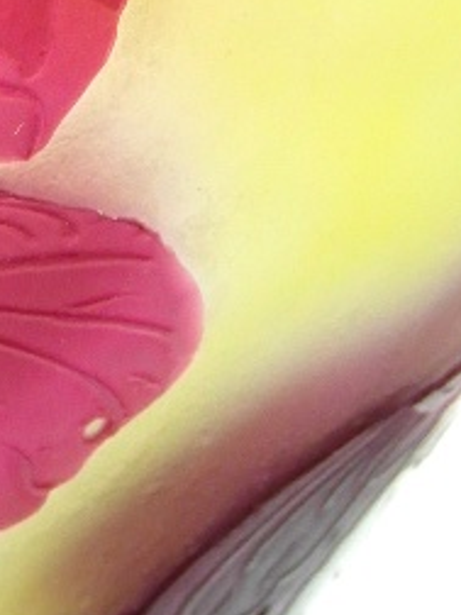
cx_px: -522
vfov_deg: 10.1
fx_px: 3463
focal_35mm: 195
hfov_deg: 7.3
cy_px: 273
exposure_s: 1/750
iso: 80
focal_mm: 6.8
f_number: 4
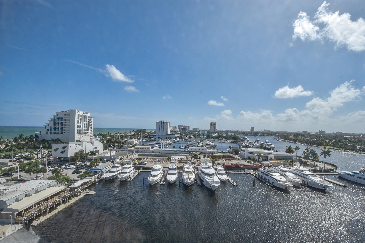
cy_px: 122
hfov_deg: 100.4
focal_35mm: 15
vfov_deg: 77.3
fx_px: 152
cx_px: 182
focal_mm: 10
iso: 200
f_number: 10
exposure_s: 1/400
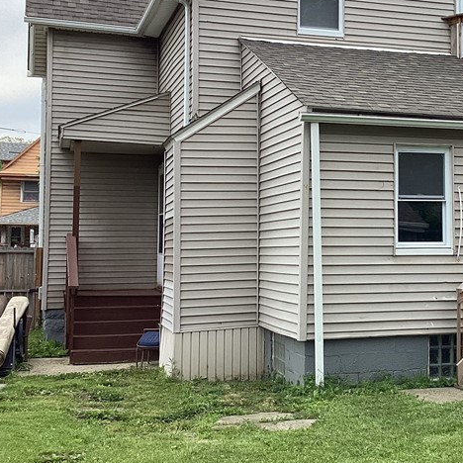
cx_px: 398
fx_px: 908
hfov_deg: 27.8
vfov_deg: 28.5
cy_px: 176
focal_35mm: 60
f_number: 2.4
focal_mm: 3.3
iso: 25
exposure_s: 1/652
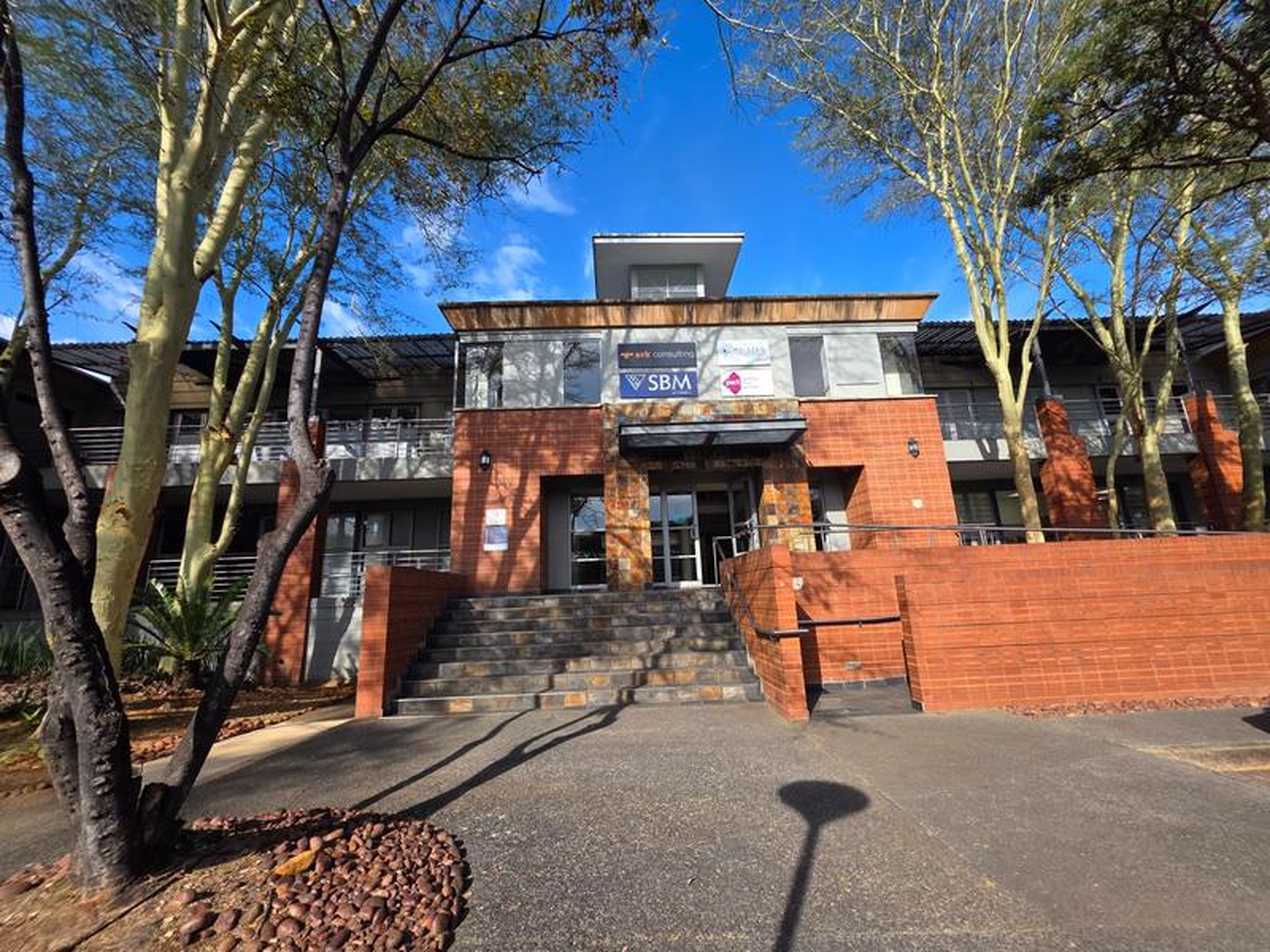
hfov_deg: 106.2
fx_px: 477
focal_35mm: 13
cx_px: 635
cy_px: 476
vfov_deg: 89.9
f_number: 1.9
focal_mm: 2.2
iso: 40
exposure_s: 1/794
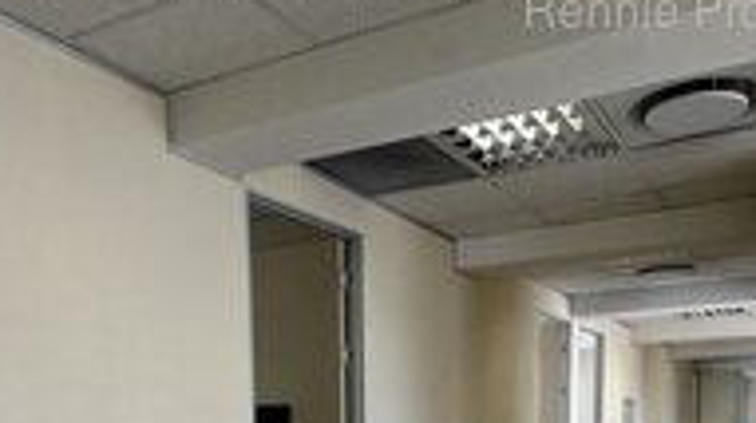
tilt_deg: -4.5
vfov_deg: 26.0
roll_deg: +1.7
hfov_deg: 50.5
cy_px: 524
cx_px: 384
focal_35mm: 40
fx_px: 801
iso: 80
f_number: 2.2
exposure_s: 1/100
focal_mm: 2.22
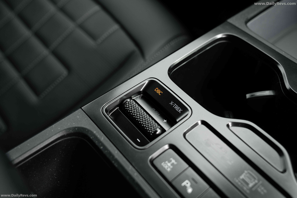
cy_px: 99
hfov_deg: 50.7
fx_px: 313
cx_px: 148
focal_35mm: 38
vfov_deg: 35.1
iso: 800
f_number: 4
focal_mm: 38
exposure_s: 1/500
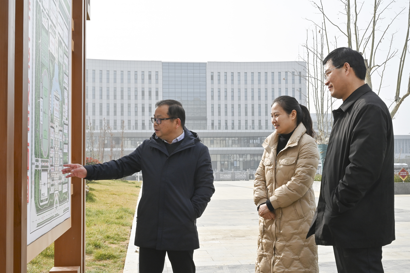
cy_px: 136
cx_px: 205
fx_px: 512
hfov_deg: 43.6
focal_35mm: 45
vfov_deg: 29.8
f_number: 22
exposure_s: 1/160
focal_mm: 45
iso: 500
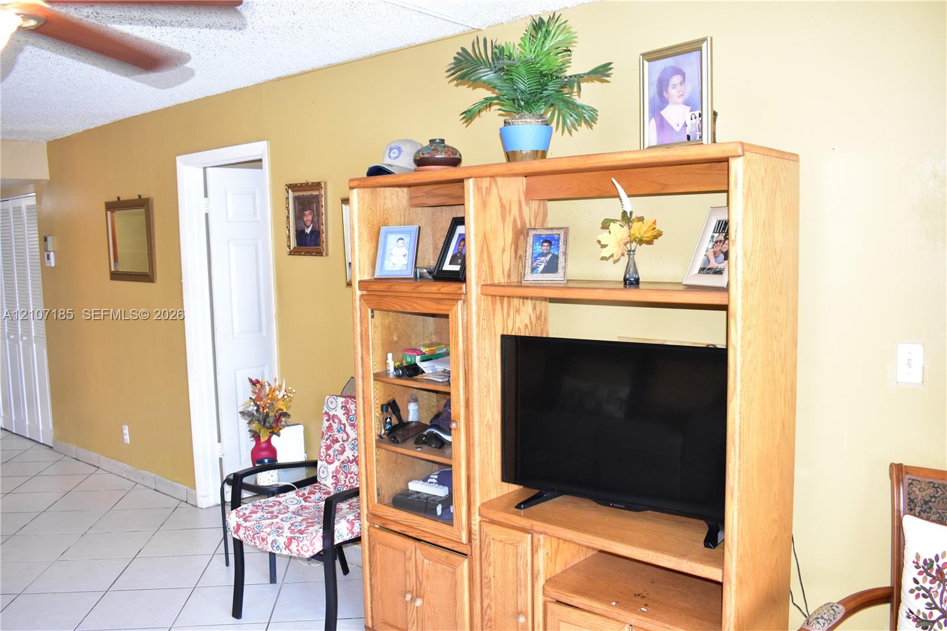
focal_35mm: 30
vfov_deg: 43.6
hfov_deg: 61.9
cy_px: 316
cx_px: 474
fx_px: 789
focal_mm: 20
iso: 2200
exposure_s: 1/60
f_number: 5
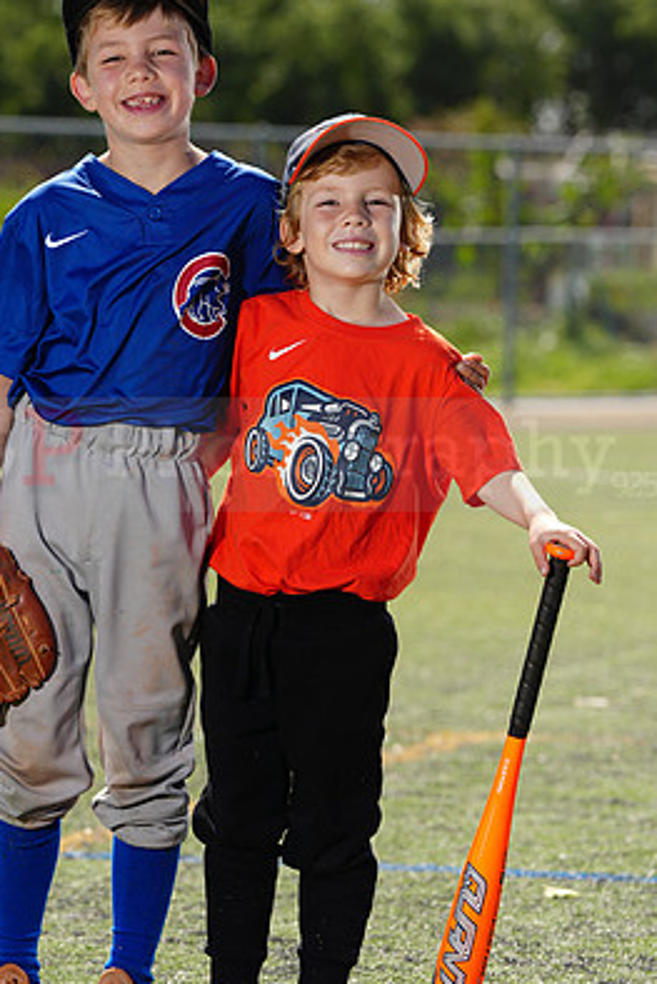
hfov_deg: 7.1
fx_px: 5278
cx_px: 286
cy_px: 432
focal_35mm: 193
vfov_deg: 10.7
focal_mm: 131
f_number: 5
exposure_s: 1/250
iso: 50
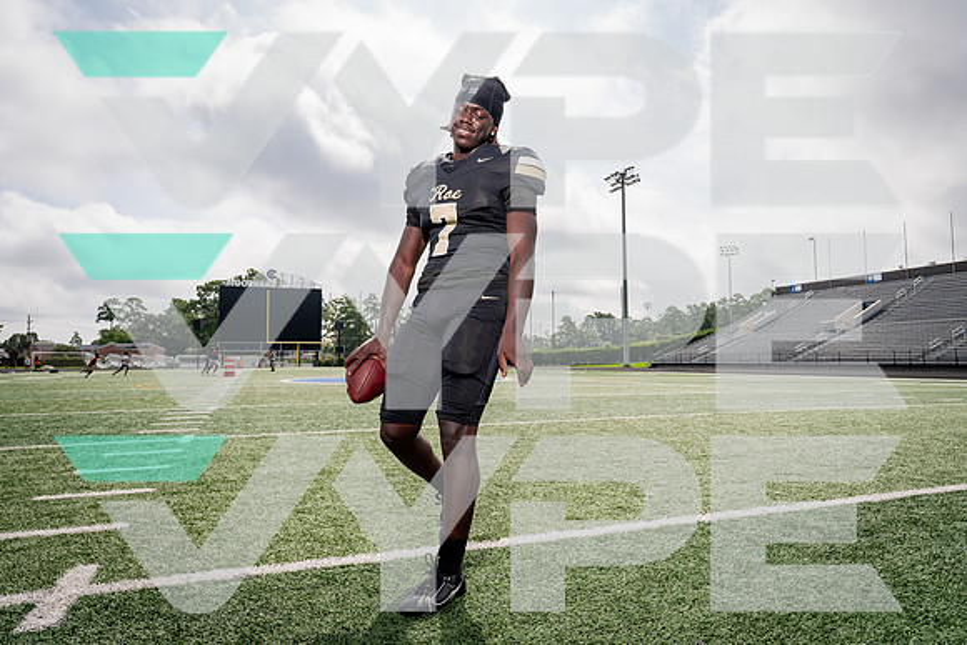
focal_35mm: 25
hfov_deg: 71.3
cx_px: 484
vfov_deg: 51.1
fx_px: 675
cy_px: 322
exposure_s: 1/1600
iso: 320
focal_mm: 24
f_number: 6.3
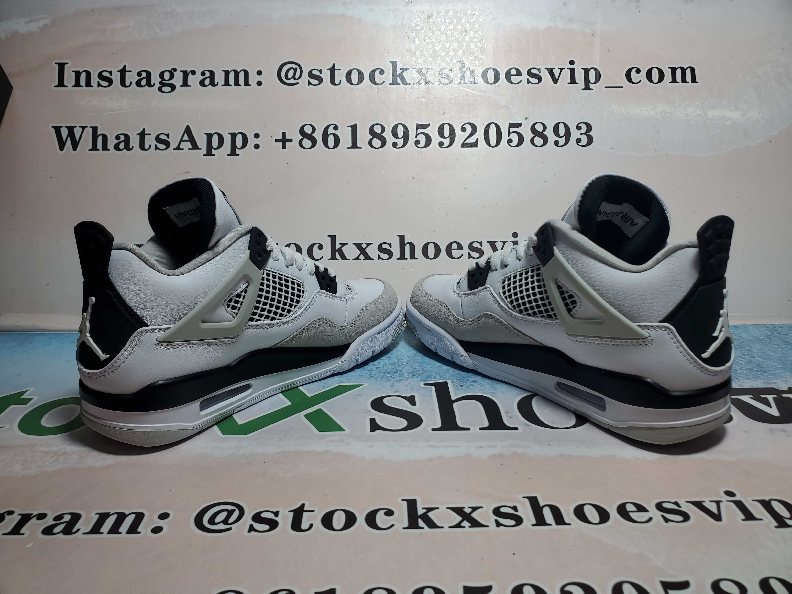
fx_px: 595
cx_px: 396
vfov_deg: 53.1
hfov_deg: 67.3
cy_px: 297
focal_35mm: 26
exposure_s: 1/456
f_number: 2.4
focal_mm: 4.3
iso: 50
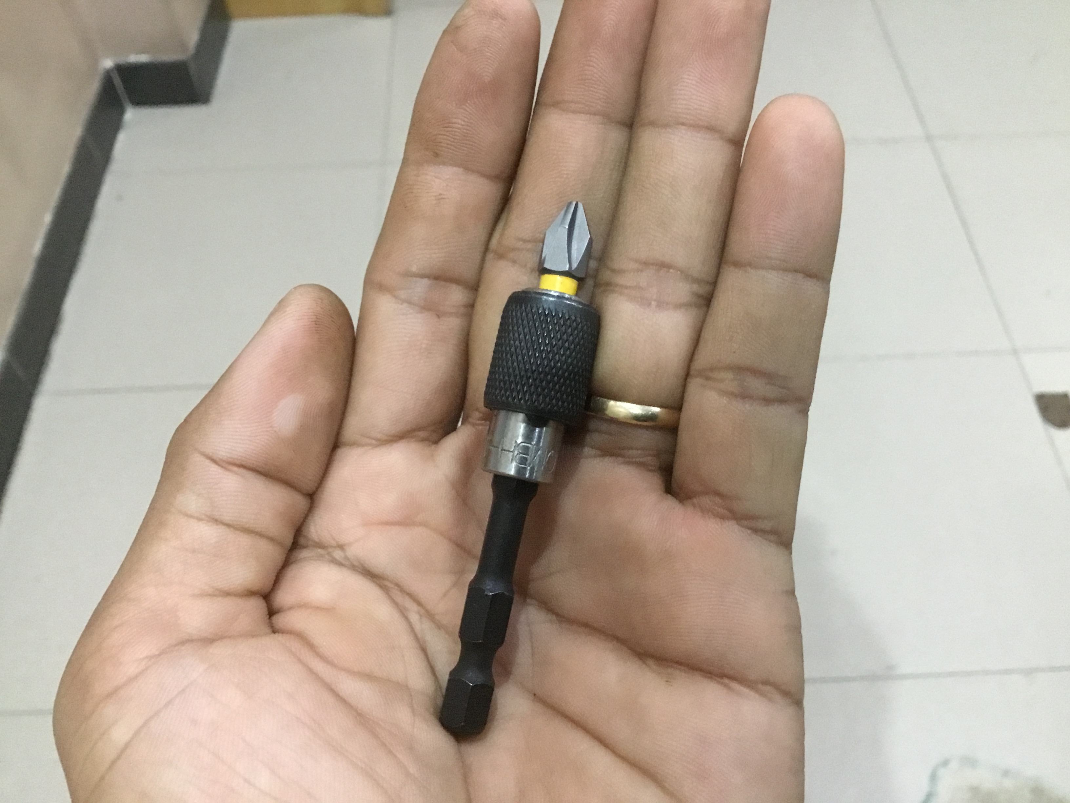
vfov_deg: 45.4
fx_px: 958
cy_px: 402
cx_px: 535
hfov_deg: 58.4
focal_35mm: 31
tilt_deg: -54.1
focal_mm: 3.3
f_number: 2.4
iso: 250
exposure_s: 1/17
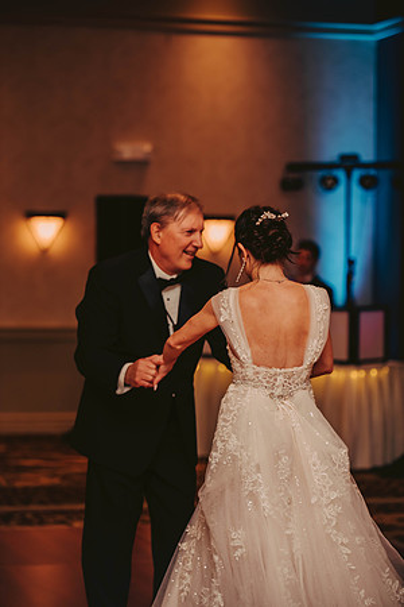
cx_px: 202
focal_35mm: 110
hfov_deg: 12.5
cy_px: 304
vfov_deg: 18.6
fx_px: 1852
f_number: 2.8
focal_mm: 110
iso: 800
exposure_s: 1/60
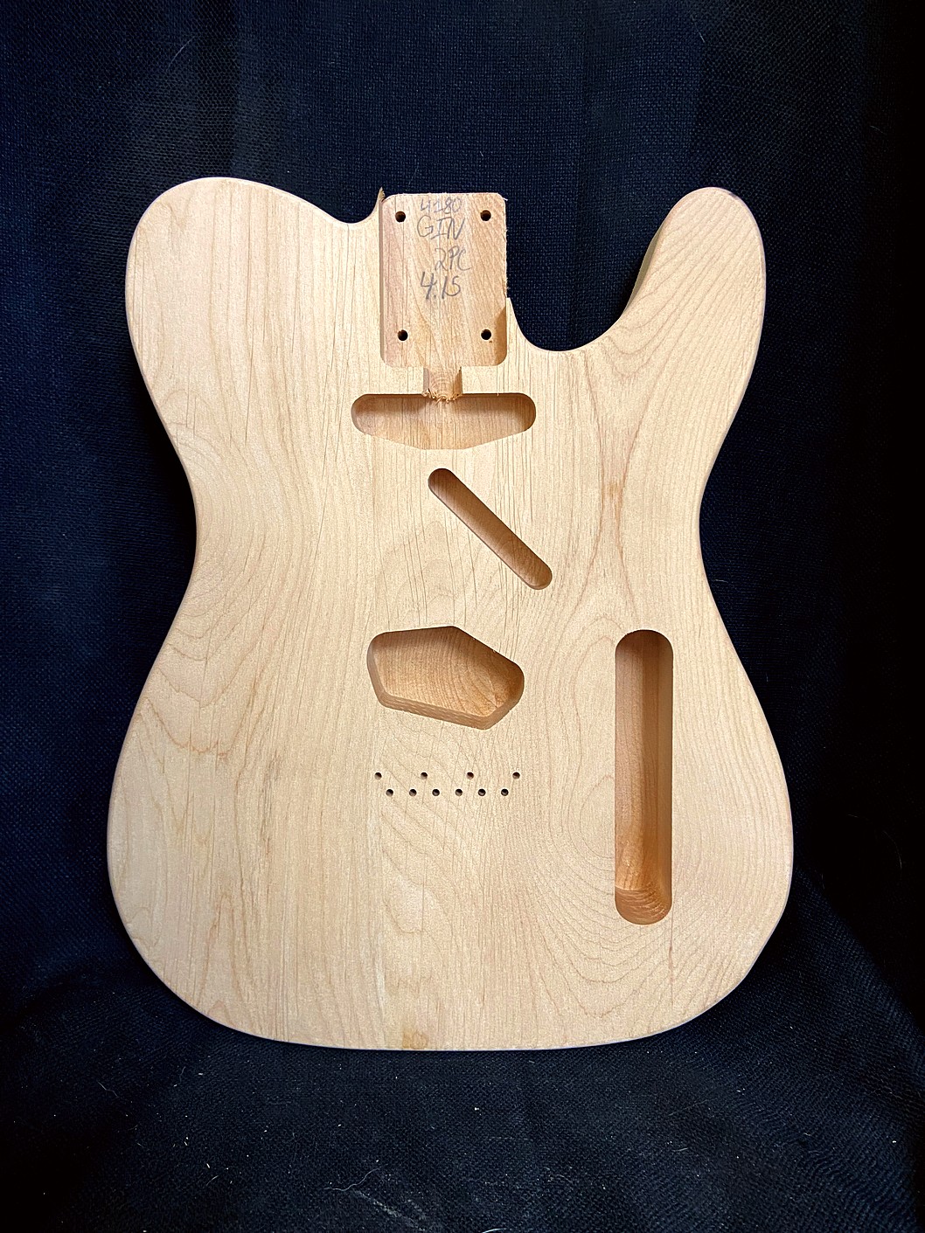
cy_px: 616
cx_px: 462
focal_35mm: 26
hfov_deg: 53.1
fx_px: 926
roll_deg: +1.4
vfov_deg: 67.3
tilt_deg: -9.5
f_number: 1.8
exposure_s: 1/60
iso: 160
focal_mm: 4.25
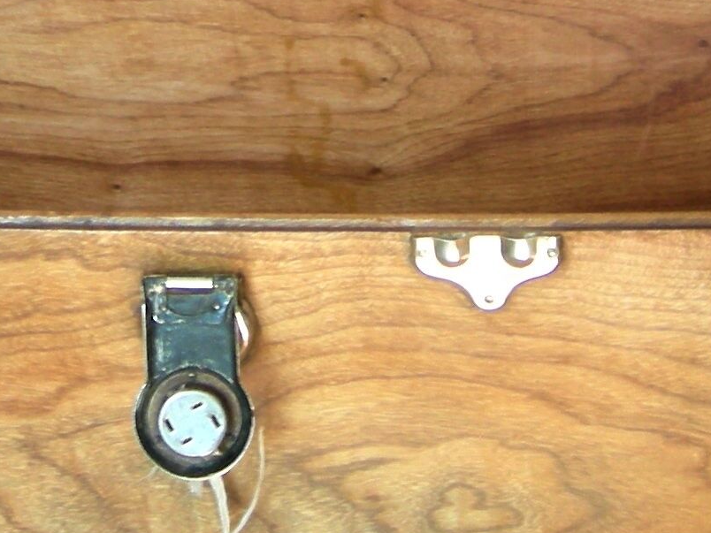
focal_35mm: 116
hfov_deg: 17.0
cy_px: -182
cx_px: 309
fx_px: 2383
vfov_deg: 12.3
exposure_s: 1/16
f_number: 2.7
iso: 64
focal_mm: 7.5
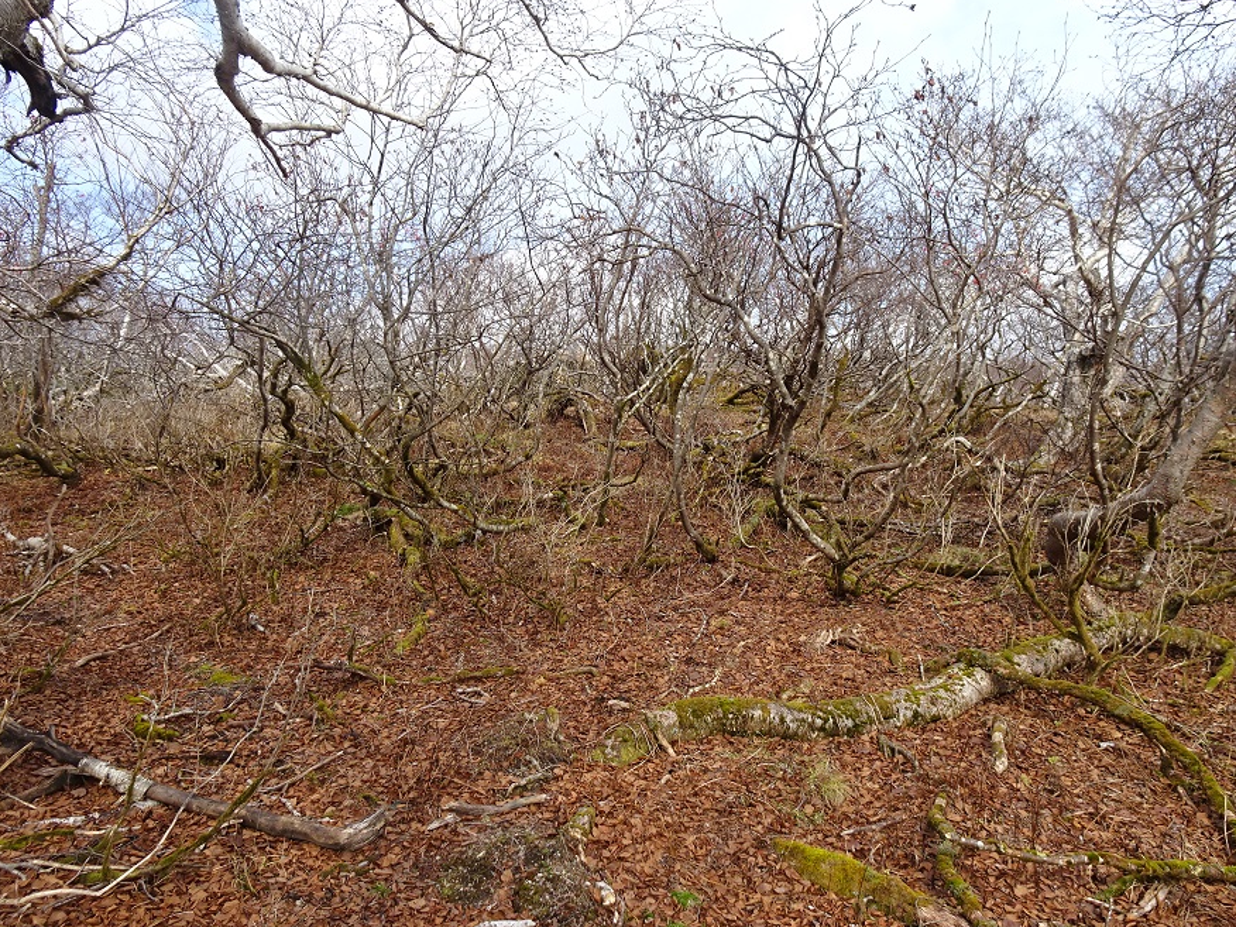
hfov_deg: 69.4
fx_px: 893
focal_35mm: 25
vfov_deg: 54.9
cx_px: 615
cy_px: 463
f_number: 3.5
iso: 80
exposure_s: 1/320
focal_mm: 4.1
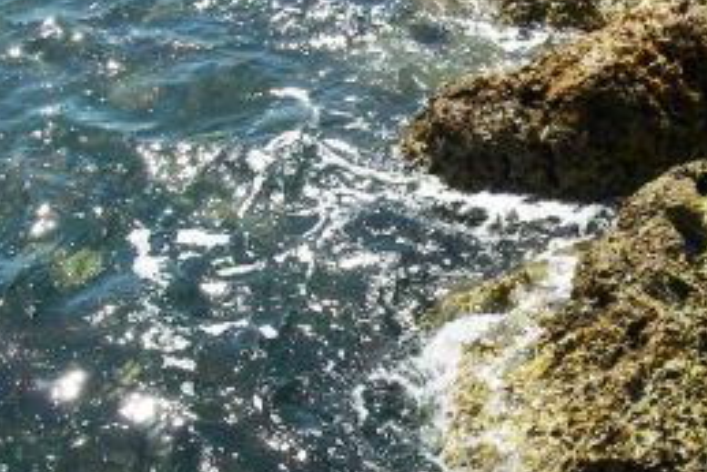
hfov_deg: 23.1
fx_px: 1729
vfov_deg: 15.5
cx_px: 415
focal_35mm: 88
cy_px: 196
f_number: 7
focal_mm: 8.1
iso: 64
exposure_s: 1/200
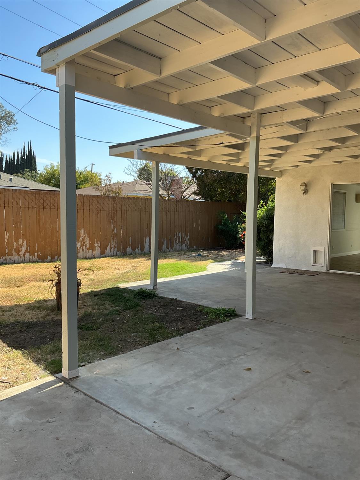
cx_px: 180
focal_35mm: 29
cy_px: 240
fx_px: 402
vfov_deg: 61.7
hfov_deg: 48.2
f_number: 1.8
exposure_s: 1/556
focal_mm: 3
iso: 25
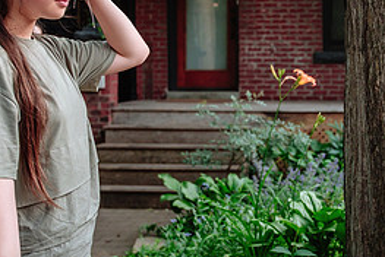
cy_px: 104
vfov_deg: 20.9
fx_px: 696
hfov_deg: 30.7
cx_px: 257
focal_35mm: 65
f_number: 1.8
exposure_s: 1/320
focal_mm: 17.5
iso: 500
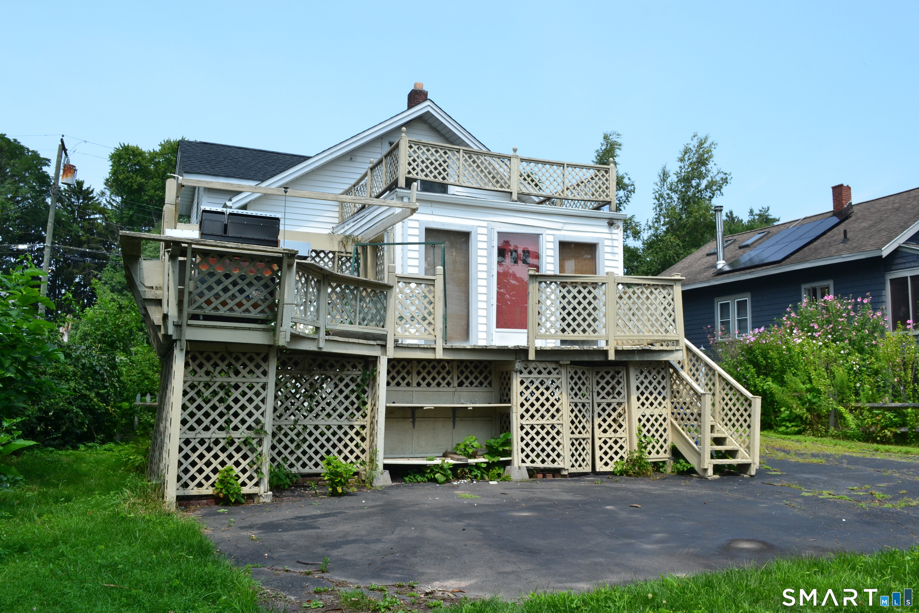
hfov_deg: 61.9
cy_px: 306
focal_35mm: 30
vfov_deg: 43.6
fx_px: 766
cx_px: 460
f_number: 10
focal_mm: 20
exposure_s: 1/320
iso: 400
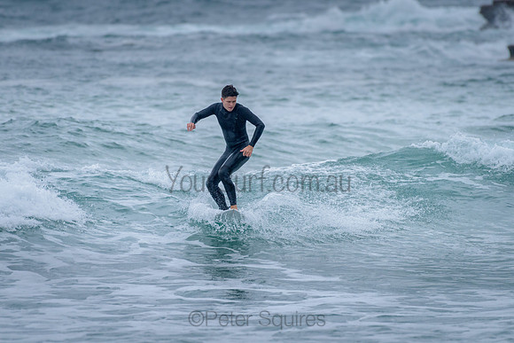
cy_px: 157
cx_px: 270
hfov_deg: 3.4
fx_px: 8757
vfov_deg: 2.2
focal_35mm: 613
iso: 1100
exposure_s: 1/2000
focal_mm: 500
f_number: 5.6
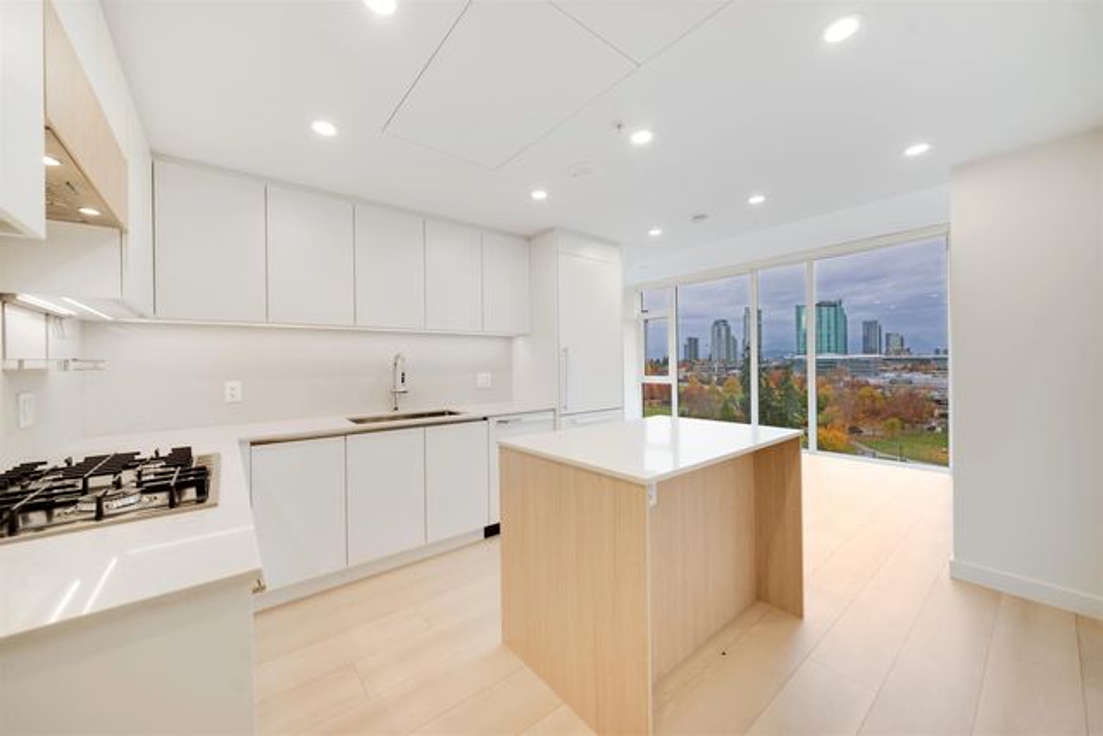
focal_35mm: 13
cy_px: 368
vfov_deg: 85.5
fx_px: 398
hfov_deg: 108.3
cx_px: 552
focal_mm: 13
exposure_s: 1/320
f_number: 5.6
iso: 100
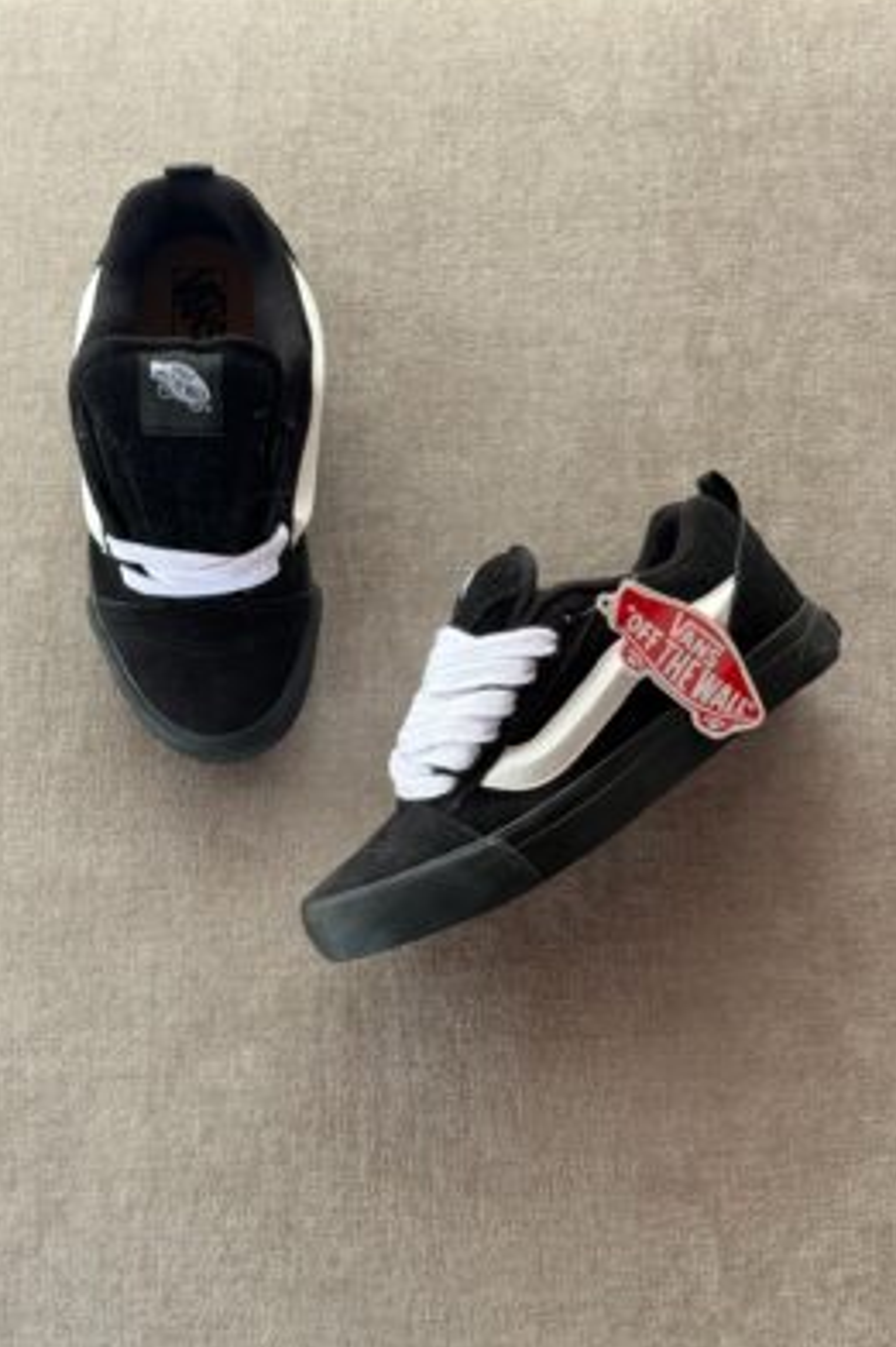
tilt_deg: -76.4
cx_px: 439
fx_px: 1906
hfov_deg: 26.5
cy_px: 670
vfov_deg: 38.9
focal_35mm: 51
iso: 100
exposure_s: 1/61
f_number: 1.78
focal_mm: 6.76
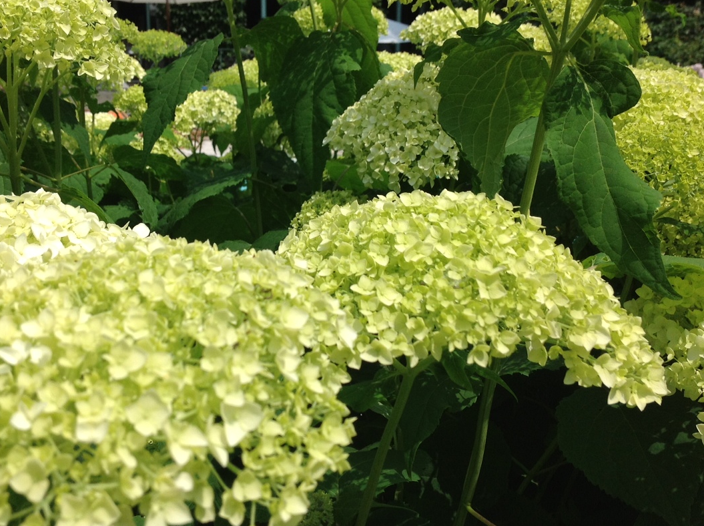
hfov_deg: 43.7
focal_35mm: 43
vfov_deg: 33.5
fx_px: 873
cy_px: 230
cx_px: 290
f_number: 2.4
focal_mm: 4.28
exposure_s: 1/2747
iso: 64
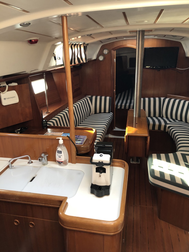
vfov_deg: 63.4
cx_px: 94
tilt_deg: -18.8
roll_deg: +1.9
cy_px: 126
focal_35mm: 28
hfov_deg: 49.7
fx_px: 204
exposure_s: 1/30
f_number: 1.8
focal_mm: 3.99
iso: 40
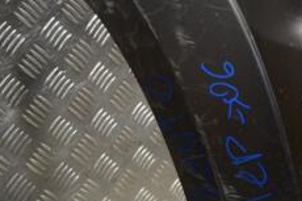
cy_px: 137
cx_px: 378
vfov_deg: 14.5
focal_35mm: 94
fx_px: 788
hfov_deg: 20.1
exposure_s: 1/30
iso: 125
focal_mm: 24
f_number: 4
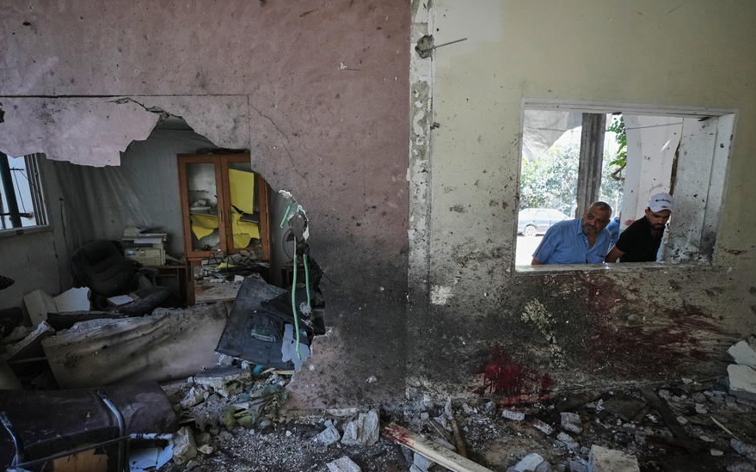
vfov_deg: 61.7
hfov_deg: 88.0
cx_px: 375
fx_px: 391
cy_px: 280
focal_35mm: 19
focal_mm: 16
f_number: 2.8
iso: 1600
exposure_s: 1/2000
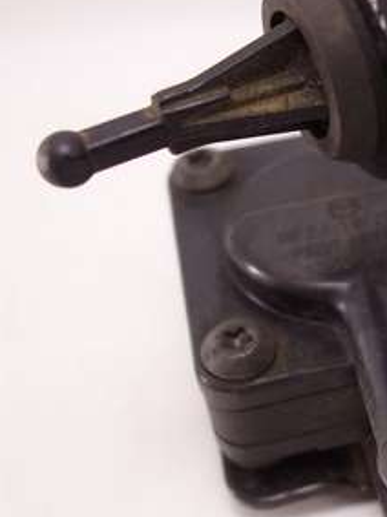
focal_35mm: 73
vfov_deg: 26.7
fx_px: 1089
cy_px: 239
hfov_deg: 19.4
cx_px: 420
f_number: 2.2
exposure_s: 1/100
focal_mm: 10.4
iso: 125
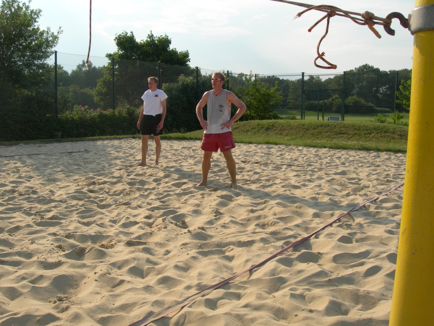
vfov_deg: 37.7
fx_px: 476
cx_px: 217
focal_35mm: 38
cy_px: 163
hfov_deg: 49.0
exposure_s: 1/472
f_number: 4.8
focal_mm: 7.8
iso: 50
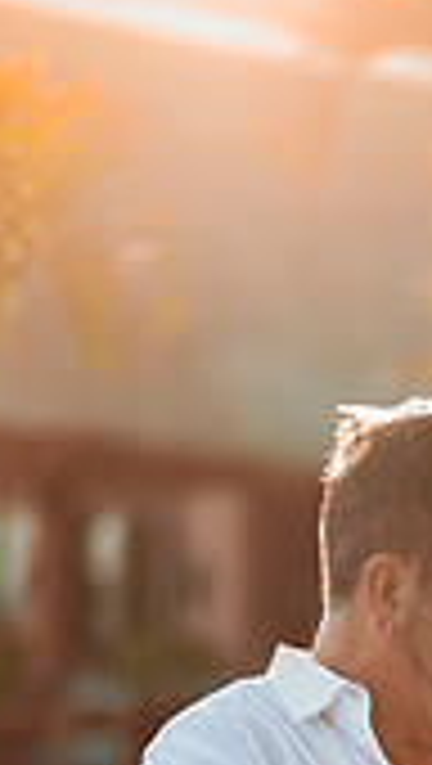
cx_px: 634
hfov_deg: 7.4
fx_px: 3269
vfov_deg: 13.1
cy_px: 878
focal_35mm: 161
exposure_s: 1/400
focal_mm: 58
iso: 50
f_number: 1.4
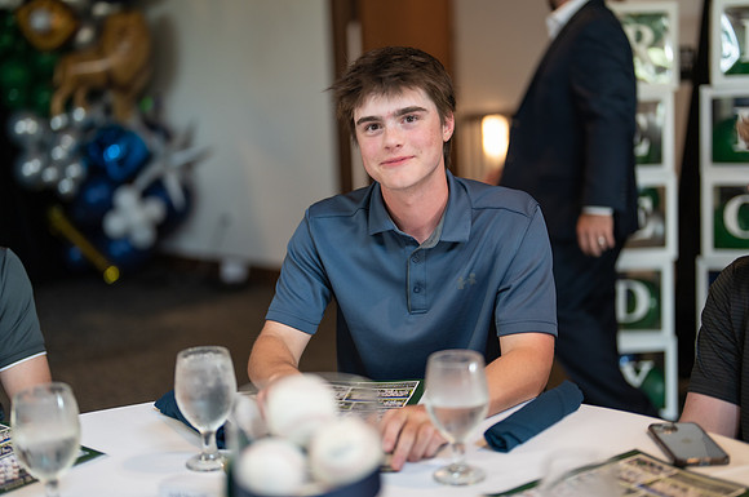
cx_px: 376
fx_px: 1048
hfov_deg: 39.3
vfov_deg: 26.7
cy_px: 249
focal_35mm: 50
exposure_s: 1/320
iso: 250
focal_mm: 50
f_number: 1.2
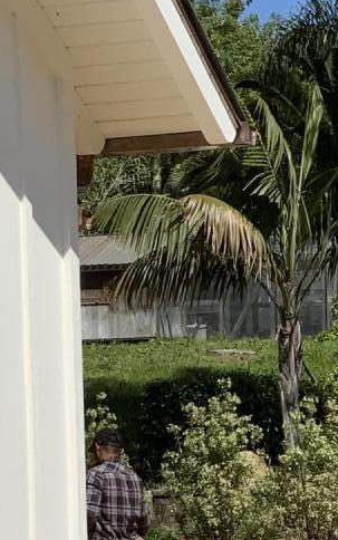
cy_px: 508
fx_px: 1870
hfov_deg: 10.3
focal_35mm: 127
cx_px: 278
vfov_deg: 16.2
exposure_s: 1/3534
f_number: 1.8
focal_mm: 3
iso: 20
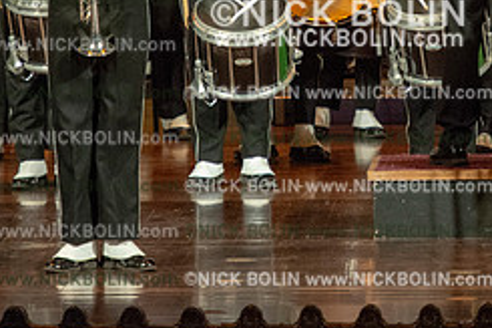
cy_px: -48
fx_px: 8085
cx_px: 337
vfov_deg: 2.3
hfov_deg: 3.5
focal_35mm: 592
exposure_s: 1/320
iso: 8000
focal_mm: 250
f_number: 5.6
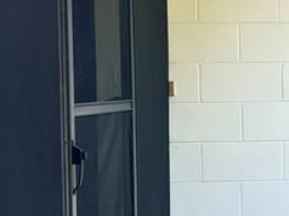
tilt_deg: -0.5
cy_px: 97
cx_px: 430
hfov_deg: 16.1
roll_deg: +0.6
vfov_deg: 13.2
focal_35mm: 112
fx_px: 934
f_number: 1.5
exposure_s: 1/410
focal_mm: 5.7
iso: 50
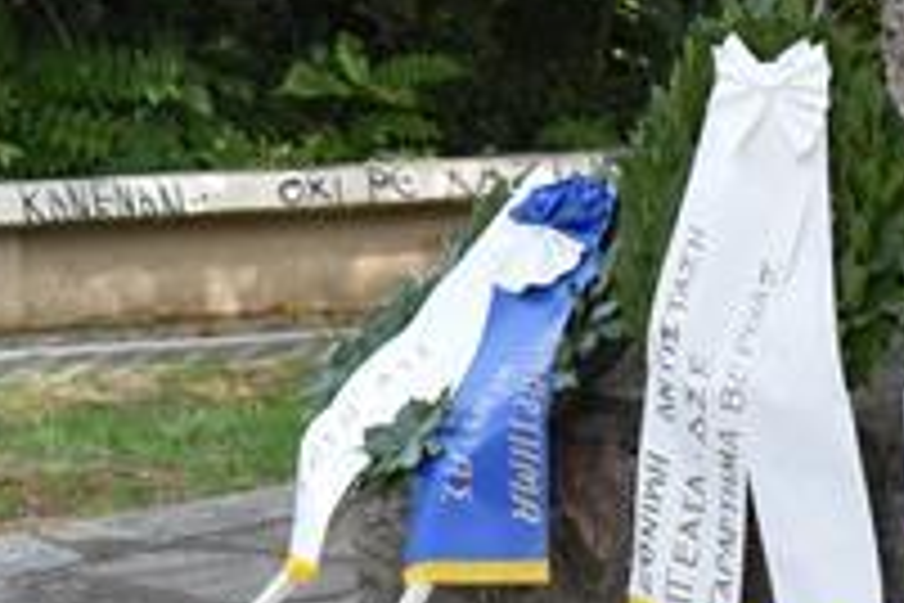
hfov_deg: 11.1
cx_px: 184
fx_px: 4645
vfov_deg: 7.4
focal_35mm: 185
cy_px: 205
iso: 200
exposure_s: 1/250
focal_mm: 31
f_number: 5.6
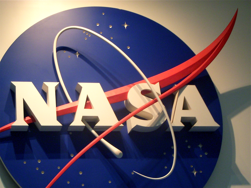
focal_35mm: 57
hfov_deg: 33.8
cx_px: 126
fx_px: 413
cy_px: 94
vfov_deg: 25.7
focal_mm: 9.4
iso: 200
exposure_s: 1/15
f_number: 3.6
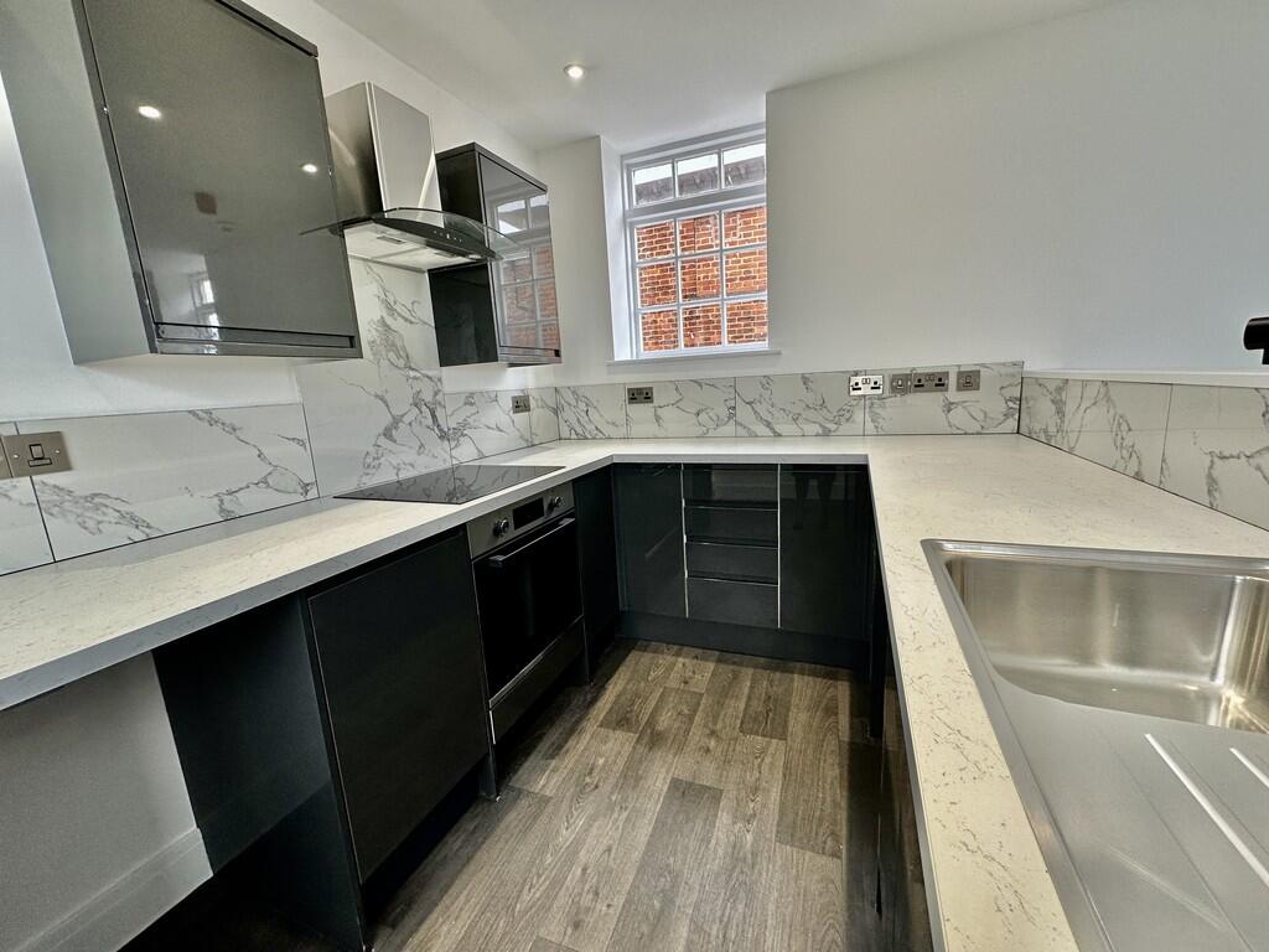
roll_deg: +4.2
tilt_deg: -9.9
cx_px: 634
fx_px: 513
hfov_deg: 102.1
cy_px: 476
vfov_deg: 85.7
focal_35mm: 14
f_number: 2.2
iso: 100
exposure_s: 1/100
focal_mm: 2.22
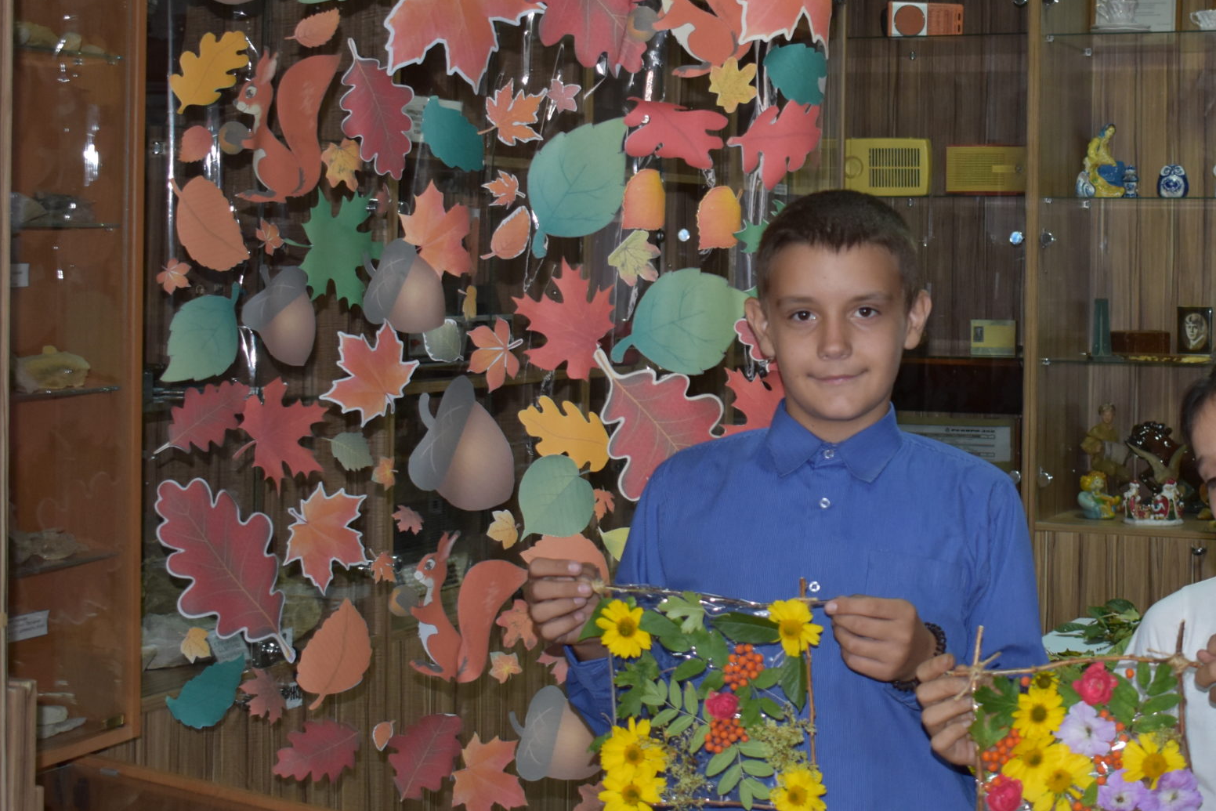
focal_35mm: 67
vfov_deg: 20.3
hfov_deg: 29.8
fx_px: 2257
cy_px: 278
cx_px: 878
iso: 1000
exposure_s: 1/60
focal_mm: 27
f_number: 4
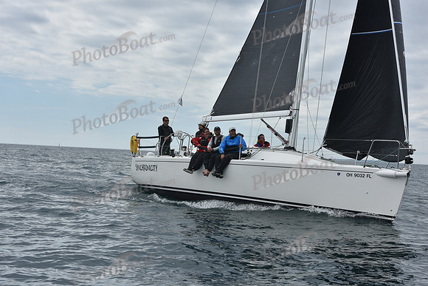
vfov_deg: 19.5
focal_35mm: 70
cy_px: 143
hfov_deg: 28.8
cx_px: 214
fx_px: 832
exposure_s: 1/800
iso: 250
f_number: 10
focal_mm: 70
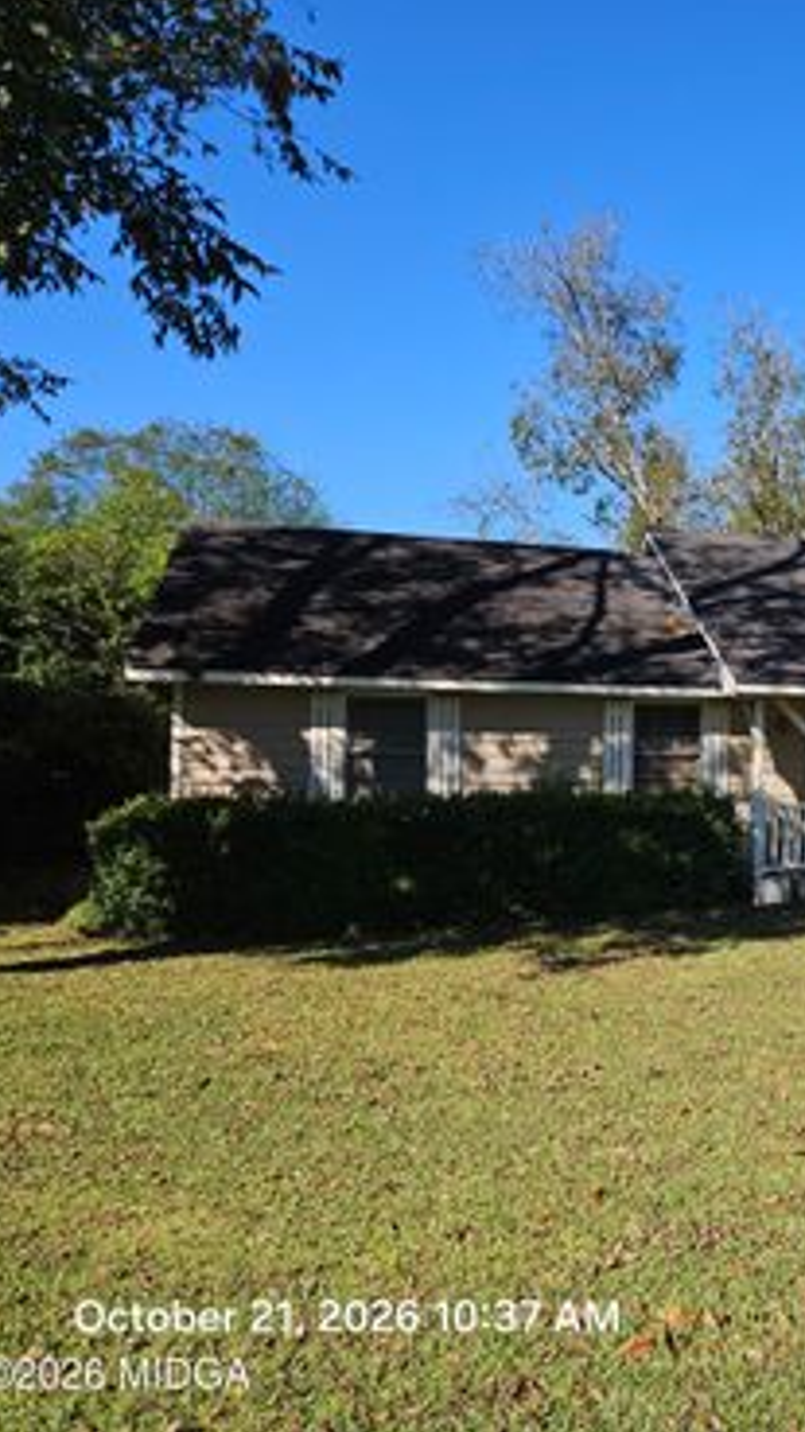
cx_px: 953
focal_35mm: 34
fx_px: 1290
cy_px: 710
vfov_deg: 58.0
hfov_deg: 29.9
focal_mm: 5.4
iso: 25
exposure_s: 1/1614
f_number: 1.8
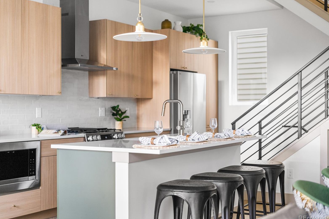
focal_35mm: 51
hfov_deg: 38.9
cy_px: 111
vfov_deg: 26.4
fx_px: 466
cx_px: 165
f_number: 1.8
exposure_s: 1/60
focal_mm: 50
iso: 500
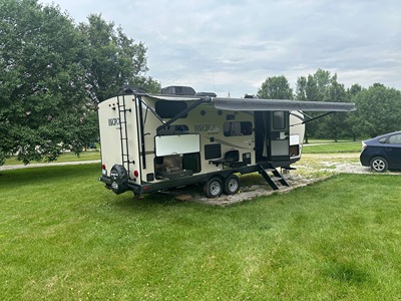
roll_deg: +1.2
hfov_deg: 71.6
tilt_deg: -2.5
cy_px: 150
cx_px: 200
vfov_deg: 56.8
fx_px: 278
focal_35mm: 24
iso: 80
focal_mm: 6.86
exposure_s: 1/1157
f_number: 1.78
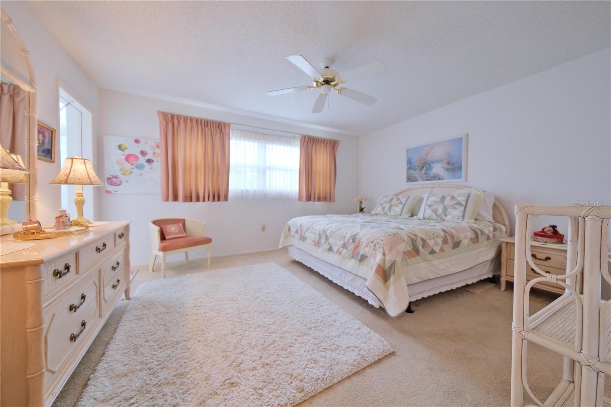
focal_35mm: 12
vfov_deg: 90.0
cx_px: 306
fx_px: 204
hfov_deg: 112.6
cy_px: 204
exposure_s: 1/125
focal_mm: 8
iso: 640
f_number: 2.8
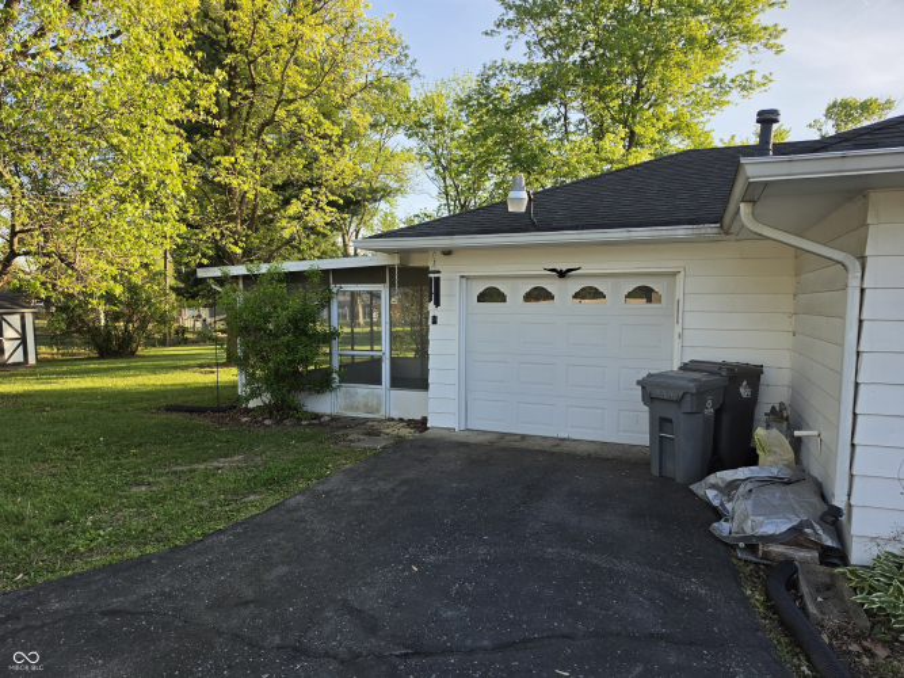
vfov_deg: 58.9
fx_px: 601
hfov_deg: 73.9
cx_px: 452
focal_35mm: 23
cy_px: 339
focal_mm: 6.5
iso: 64
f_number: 1.4
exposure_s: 1/2283
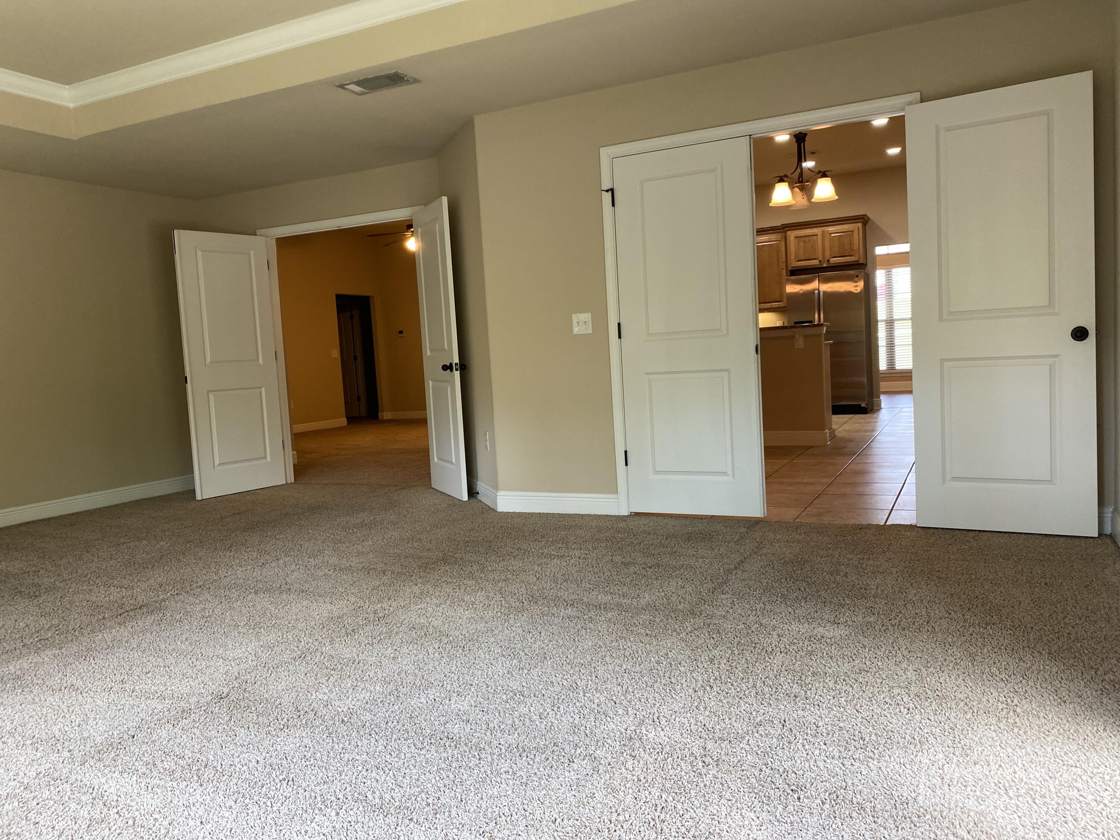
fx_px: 841
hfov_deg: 67.3
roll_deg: +3.8
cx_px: 560
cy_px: 420
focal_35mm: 26
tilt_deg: -3.7
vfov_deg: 53.1
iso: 125
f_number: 1.8
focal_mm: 4.25
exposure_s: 1/60
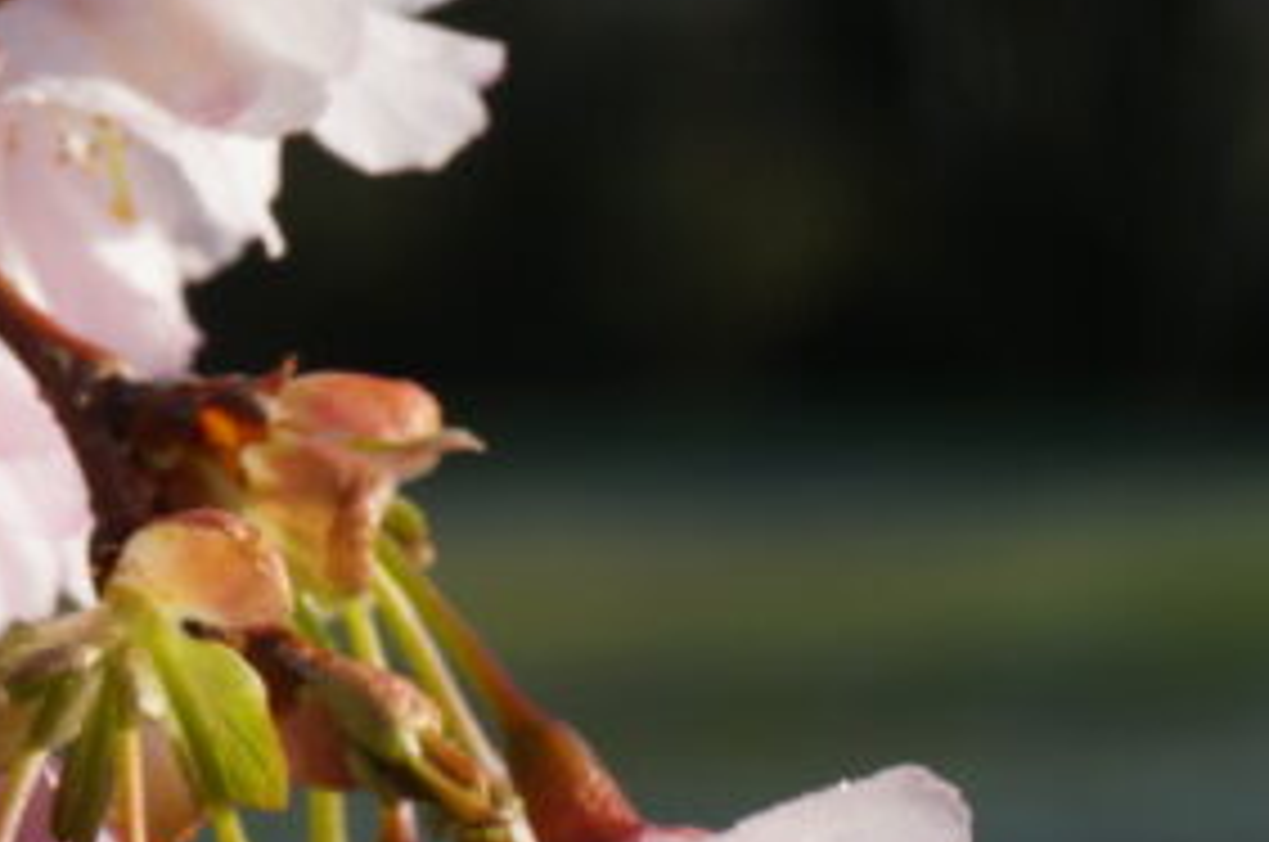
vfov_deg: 6.8
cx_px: -423
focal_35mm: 202
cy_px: 558
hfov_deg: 10.0
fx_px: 7102
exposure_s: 1/160
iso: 100
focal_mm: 37
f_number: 9
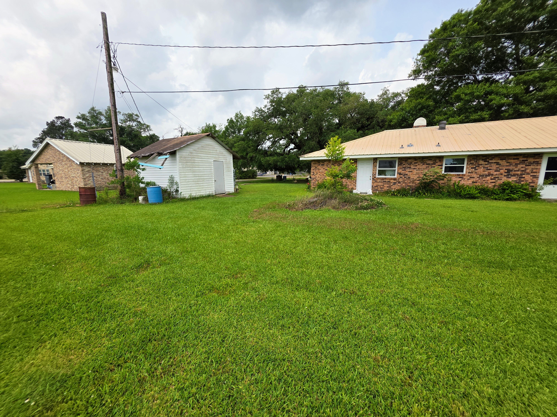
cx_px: 278
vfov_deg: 89.9
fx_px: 209
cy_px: 208
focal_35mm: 13
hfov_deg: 106.2
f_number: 1.9
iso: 40
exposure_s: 1/1839
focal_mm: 2.2
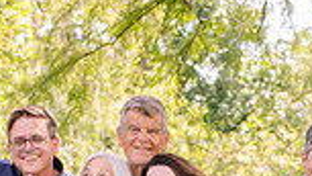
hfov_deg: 10.8
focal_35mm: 199
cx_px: 116
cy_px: 320
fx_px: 1646
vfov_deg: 6.0
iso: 400
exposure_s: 1/320
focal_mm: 50
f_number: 4
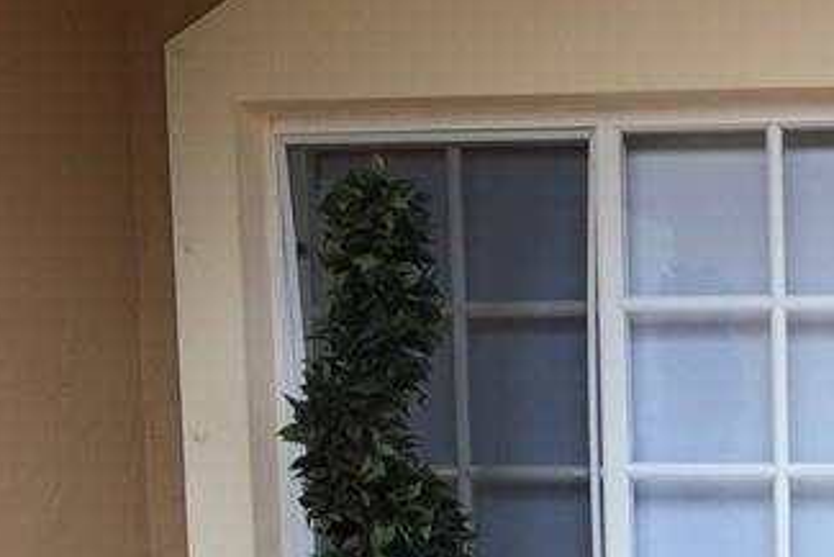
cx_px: 1211
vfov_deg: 13.7
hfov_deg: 19.1
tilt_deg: -7.4
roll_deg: -0.1
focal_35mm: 95
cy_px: 770
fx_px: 2202
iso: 32
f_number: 2.2
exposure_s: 1/134
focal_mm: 4.15
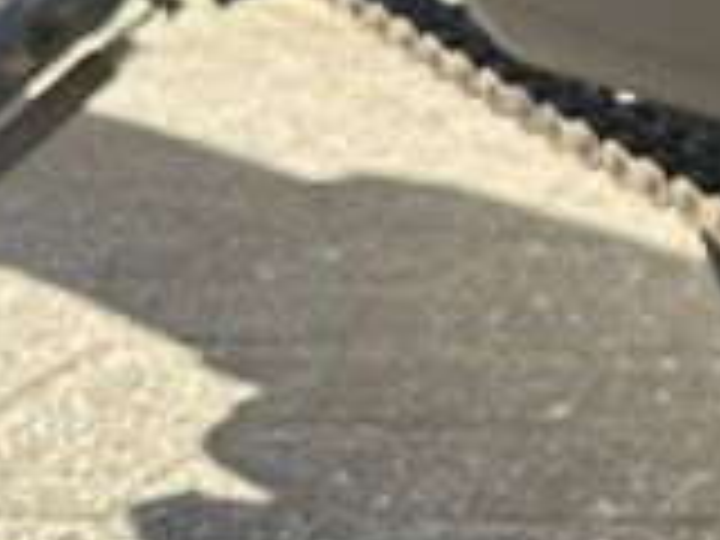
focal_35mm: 96
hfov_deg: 16.8
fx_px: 1997
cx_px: 1318
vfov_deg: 14.6
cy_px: -189
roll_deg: -1.9
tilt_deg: -4.5
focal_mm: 6.86
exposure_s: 1/1321
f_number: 1.78
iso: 80
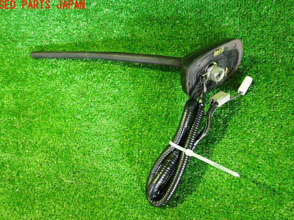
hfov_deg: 56.8
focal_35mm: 32
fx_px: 272
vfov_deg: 44.1
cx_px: 147
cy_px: 116
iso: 800
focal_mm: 5.4
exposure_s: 1/25
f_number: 2.3
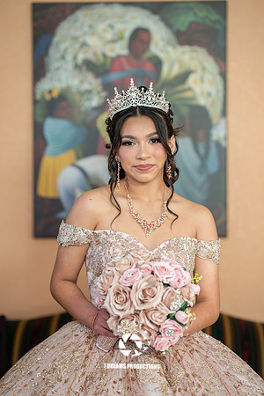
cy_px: 198
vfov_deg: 23.9
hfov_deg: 16.1
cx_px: 132
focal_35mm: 85
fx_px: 935
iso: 500
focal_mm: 85
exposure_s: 1/100
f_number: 2
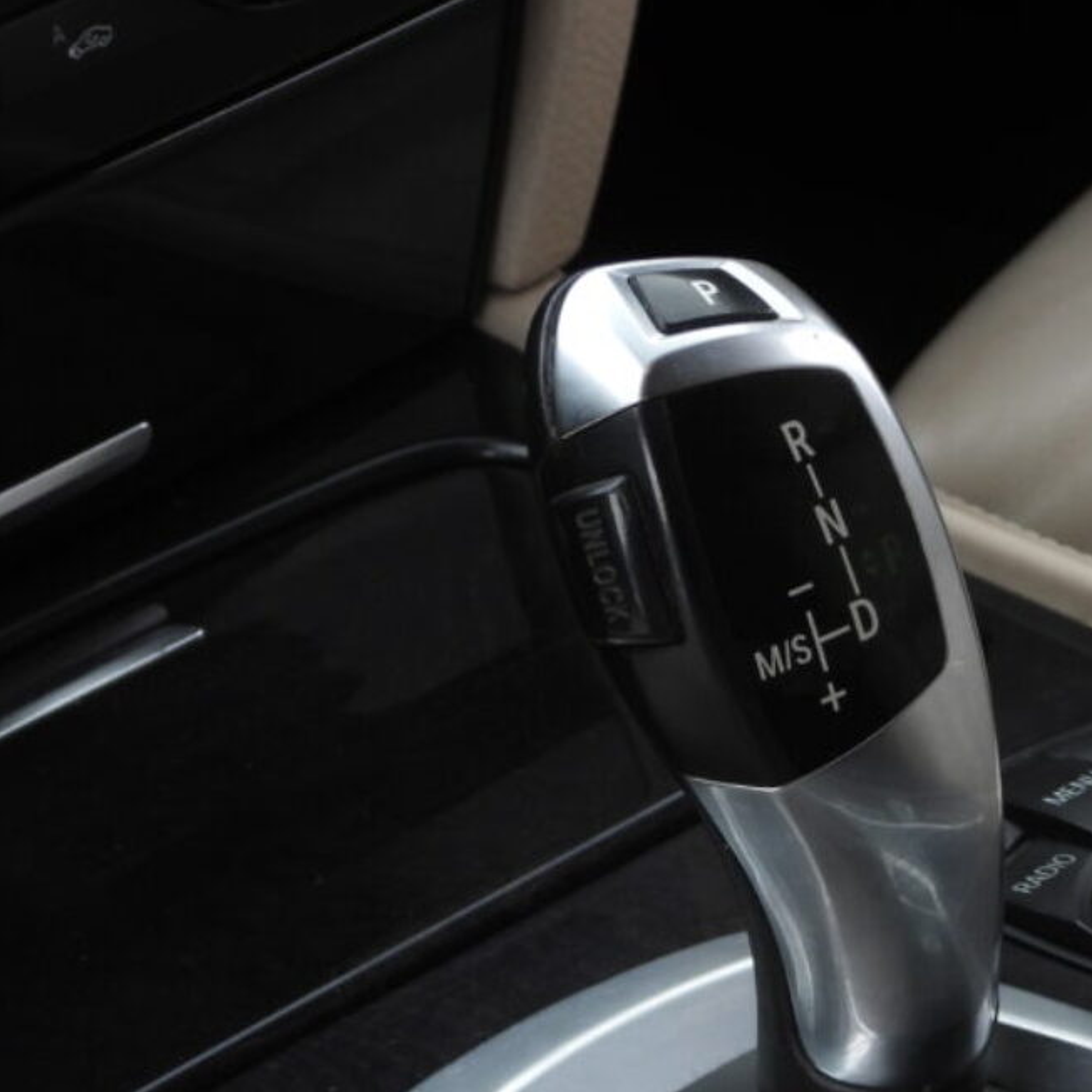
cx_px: 963
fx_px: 8137
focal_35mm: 228
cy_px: 946
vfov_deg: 7.7
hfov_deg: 7.7
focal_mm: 18.9
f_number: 4
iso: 100
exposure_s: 1/200
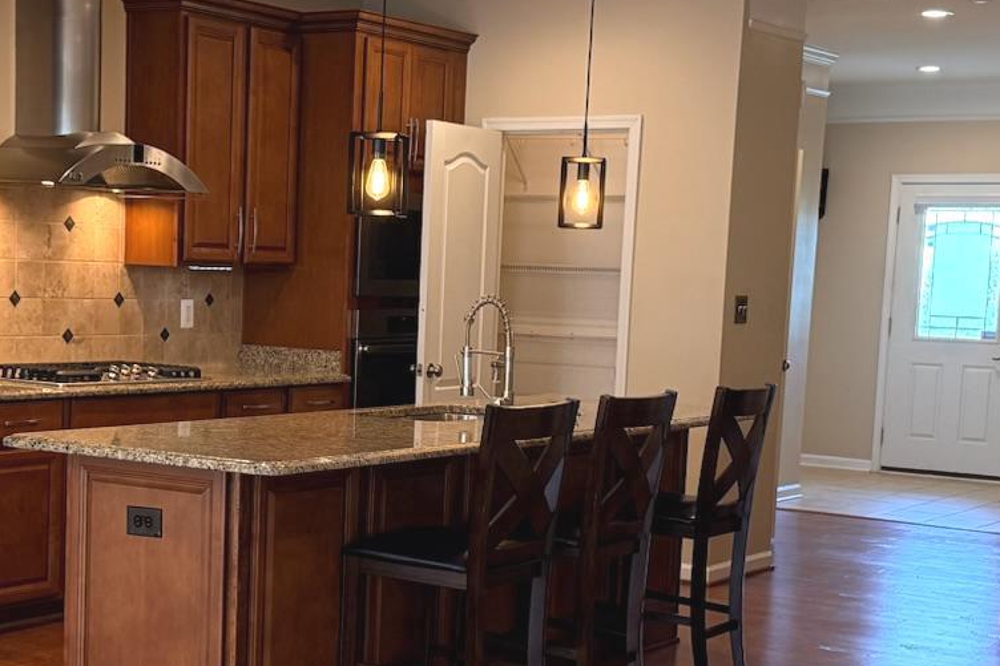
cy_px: 469
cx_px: 339
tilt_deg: -5.6
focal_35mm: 68
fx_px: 1888
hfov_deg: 29.5
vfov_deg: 19.9
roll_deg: -1.7
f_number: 1.78
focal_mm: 6.76
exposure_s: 1/120
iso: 320
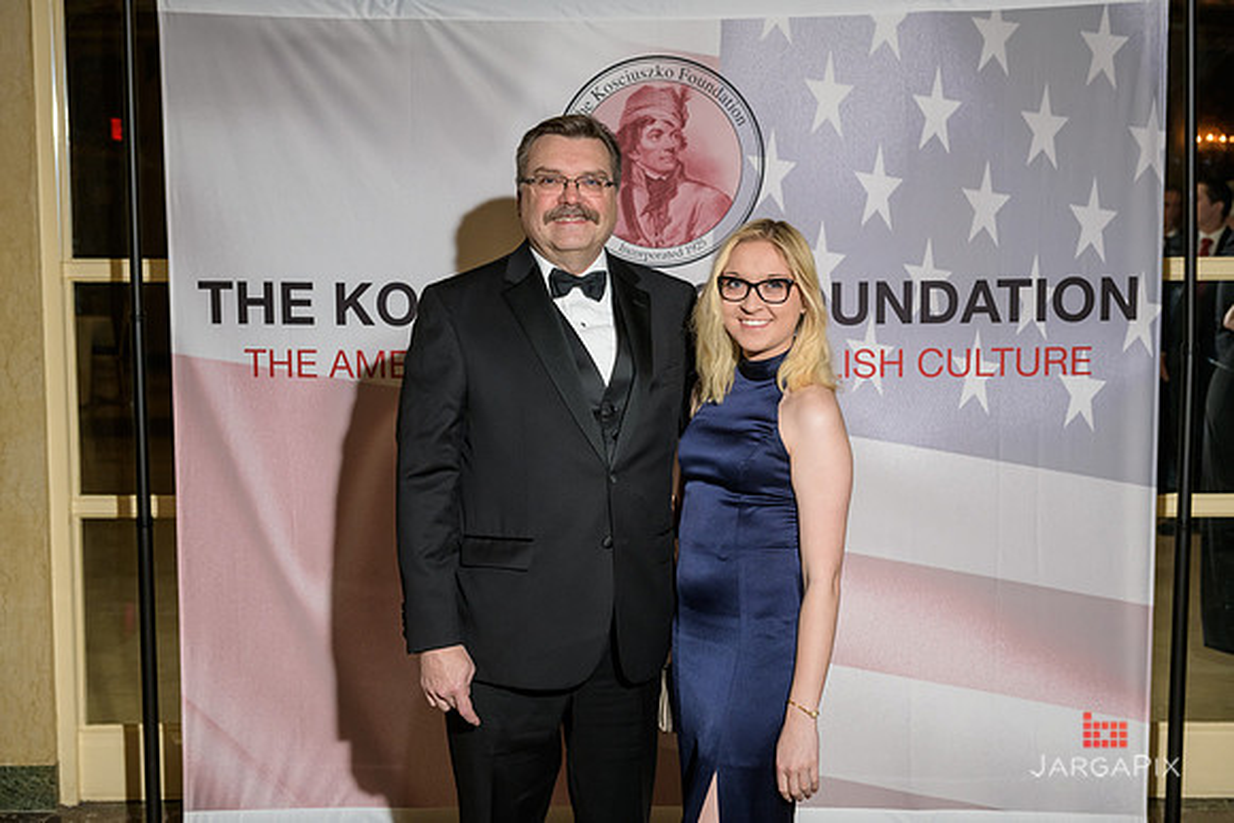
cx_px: 617
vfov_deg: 27.0
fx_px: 1714
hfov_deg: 39.6
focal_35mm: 50
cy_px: 412
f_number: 5
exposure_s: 1/100
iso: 800
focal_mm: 50
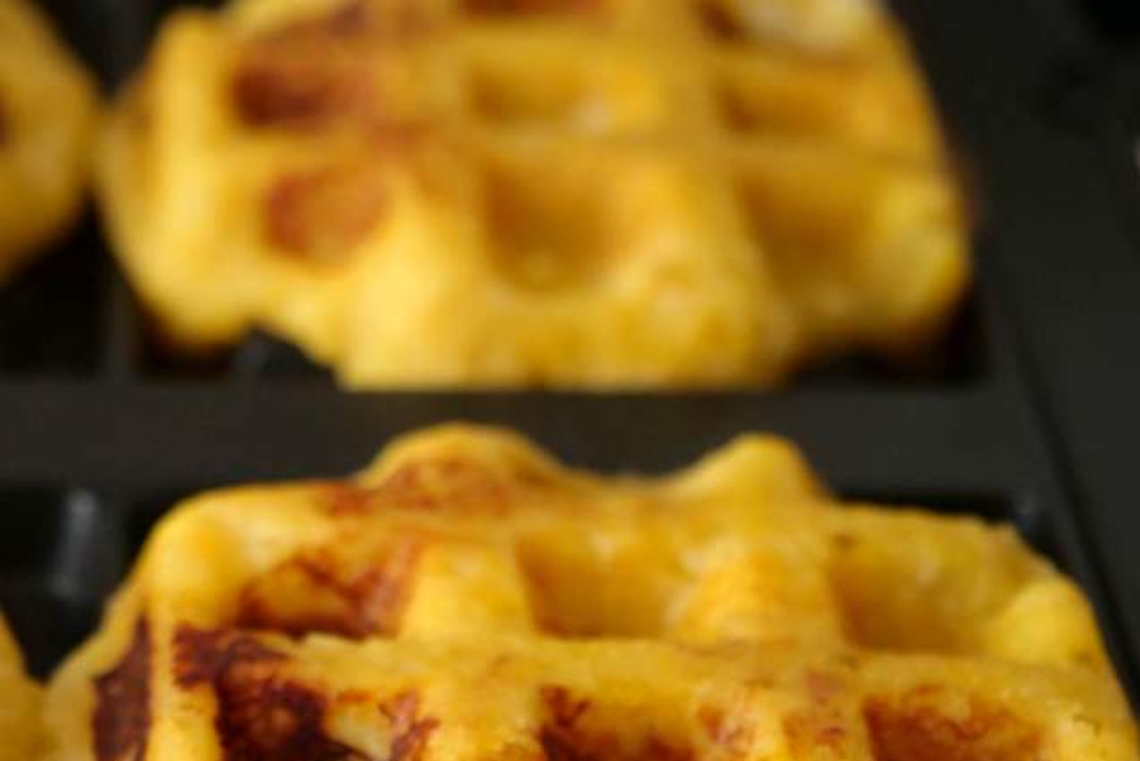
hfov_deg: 14.4
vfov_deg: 9.7
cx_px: 157
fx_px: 4466
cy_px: 577
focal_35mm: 141
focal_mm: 36
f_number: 3.9
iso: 1600
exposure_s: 1/80
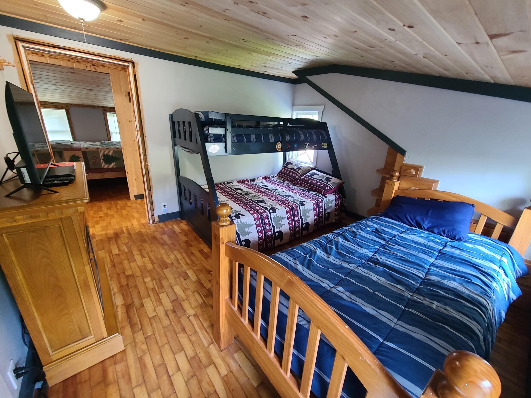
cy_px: 199
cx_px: 266
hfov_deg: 106.2
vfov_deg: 89.9
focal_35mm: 13
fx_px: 199
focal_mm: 2.2
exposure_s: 1/30
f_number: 2.2
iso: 400
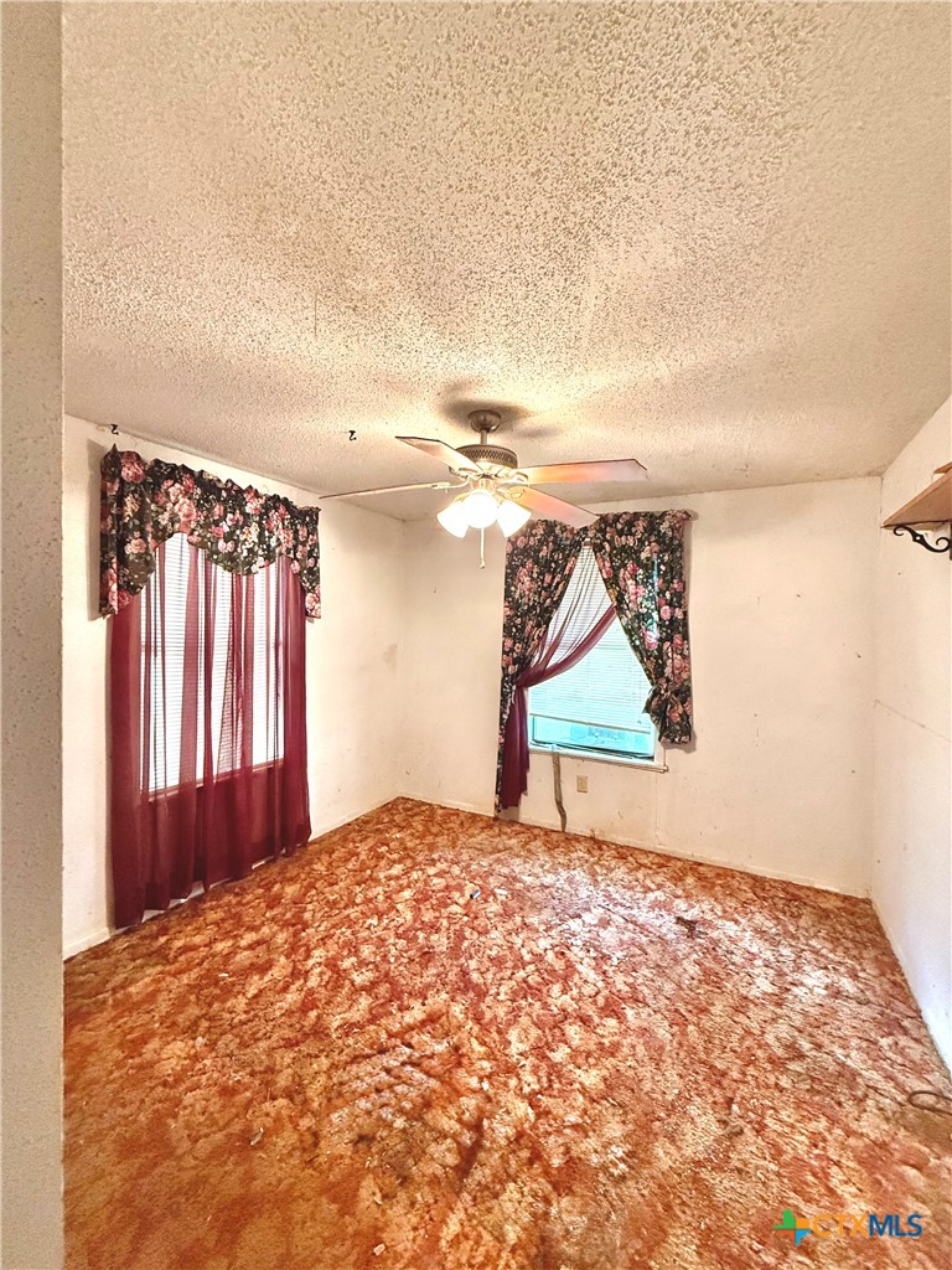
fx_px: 513
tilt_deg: -0.9
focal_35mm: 14
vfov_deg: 102.1
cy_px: 635
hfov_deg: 85.7
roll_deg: -1.4
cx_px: 476
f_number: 2.2
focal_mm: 2.22
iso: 640
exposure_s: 1/120
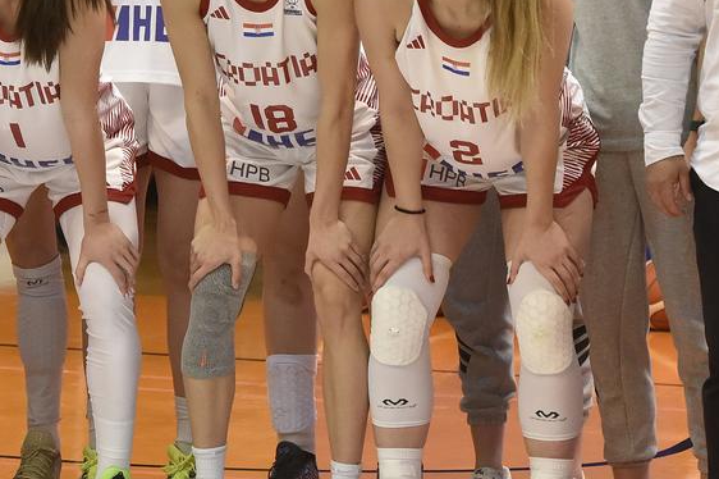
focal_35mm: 262
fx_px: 5229
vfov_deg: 5.2
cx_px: 72
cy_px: -129
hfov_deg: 7.8
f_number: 4.5
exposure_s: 1/640
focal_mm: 92
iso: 2500
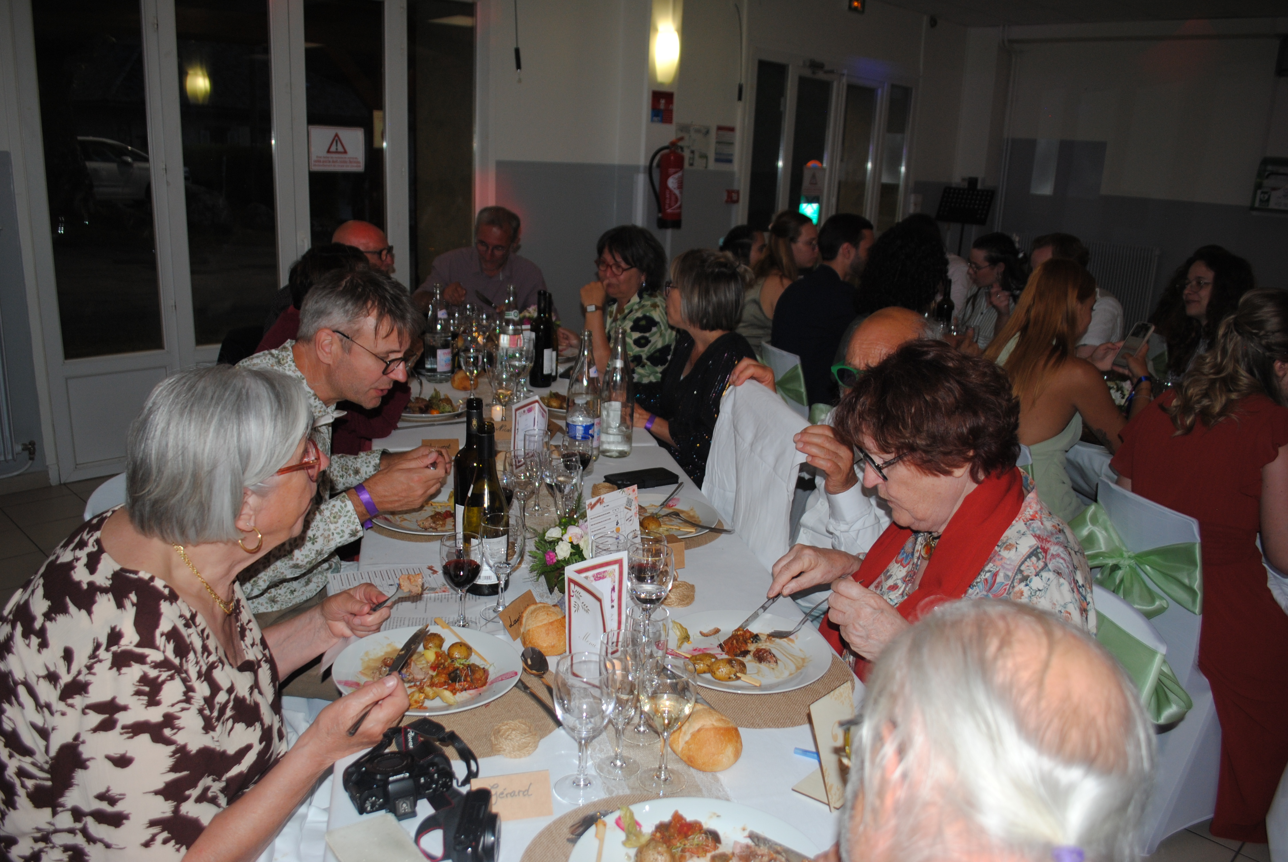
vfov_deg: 48.0
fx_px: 967
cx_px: 644
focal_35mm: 27
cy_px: 431
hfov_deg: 67.3
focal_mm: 18
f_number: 3.5
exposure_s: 1/60
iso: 200
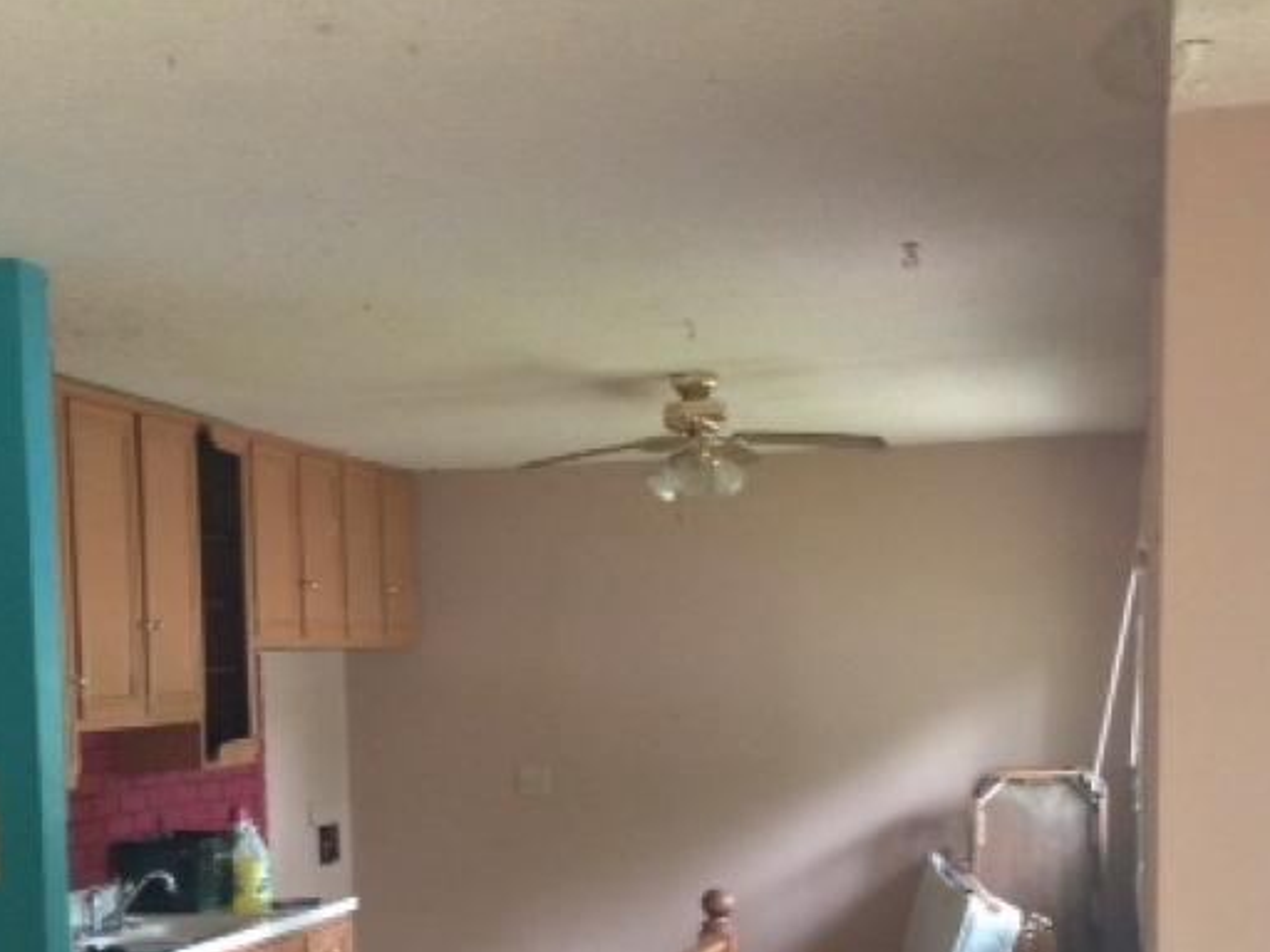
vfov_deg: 21.5
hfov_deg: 29.2
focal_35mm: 66
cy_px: 933
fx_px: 2421
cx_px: 422
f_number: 2.4
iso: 200
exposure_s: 1/20
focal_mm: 4.12
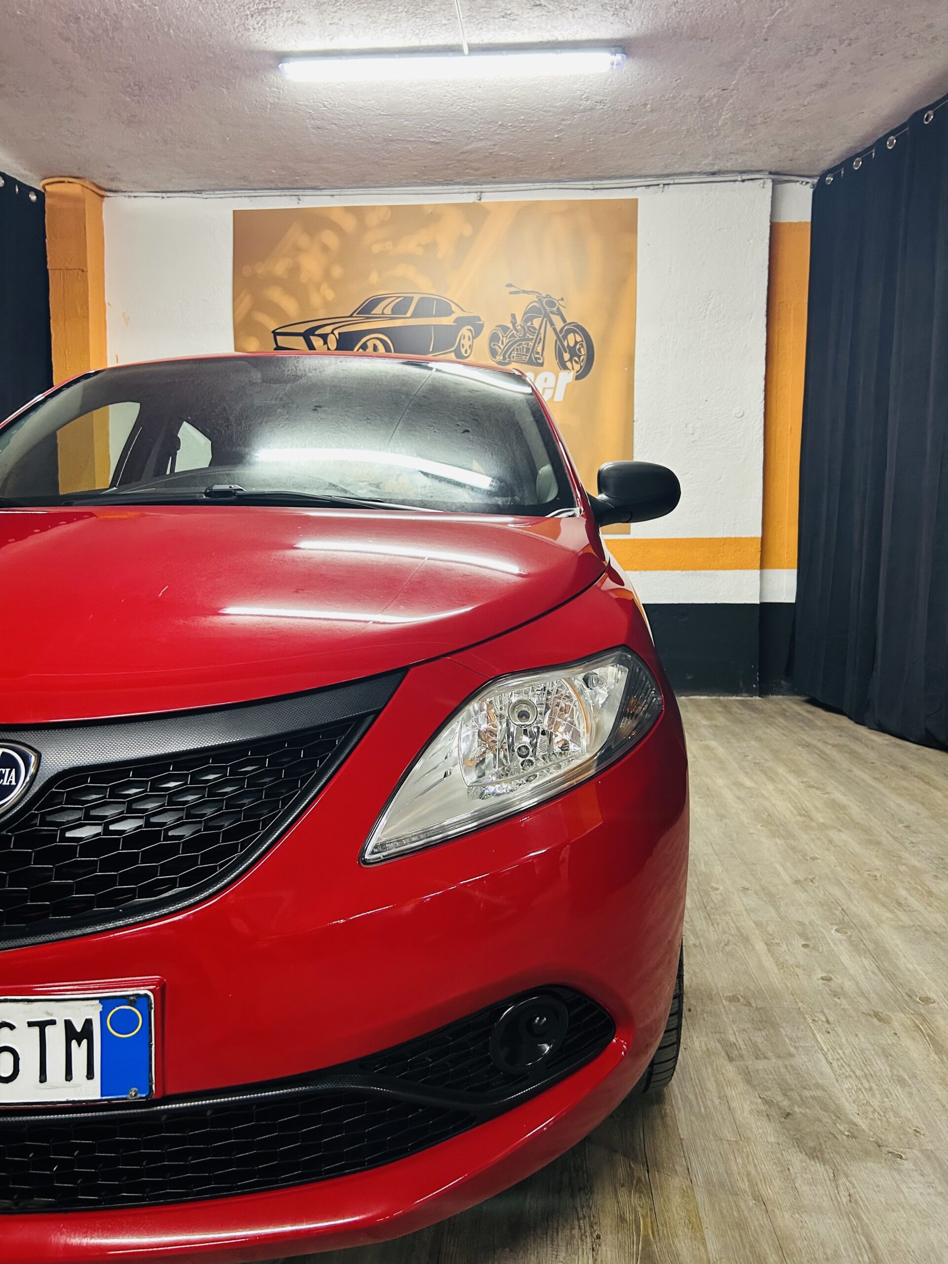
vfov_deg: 67.3
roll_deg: -0.3
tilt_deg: -4.3
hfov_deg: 53.1
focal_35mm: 26
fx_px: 949
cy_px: 632
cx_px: 474
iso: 200
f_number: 1.5
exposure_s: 1/50
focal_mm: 5.7
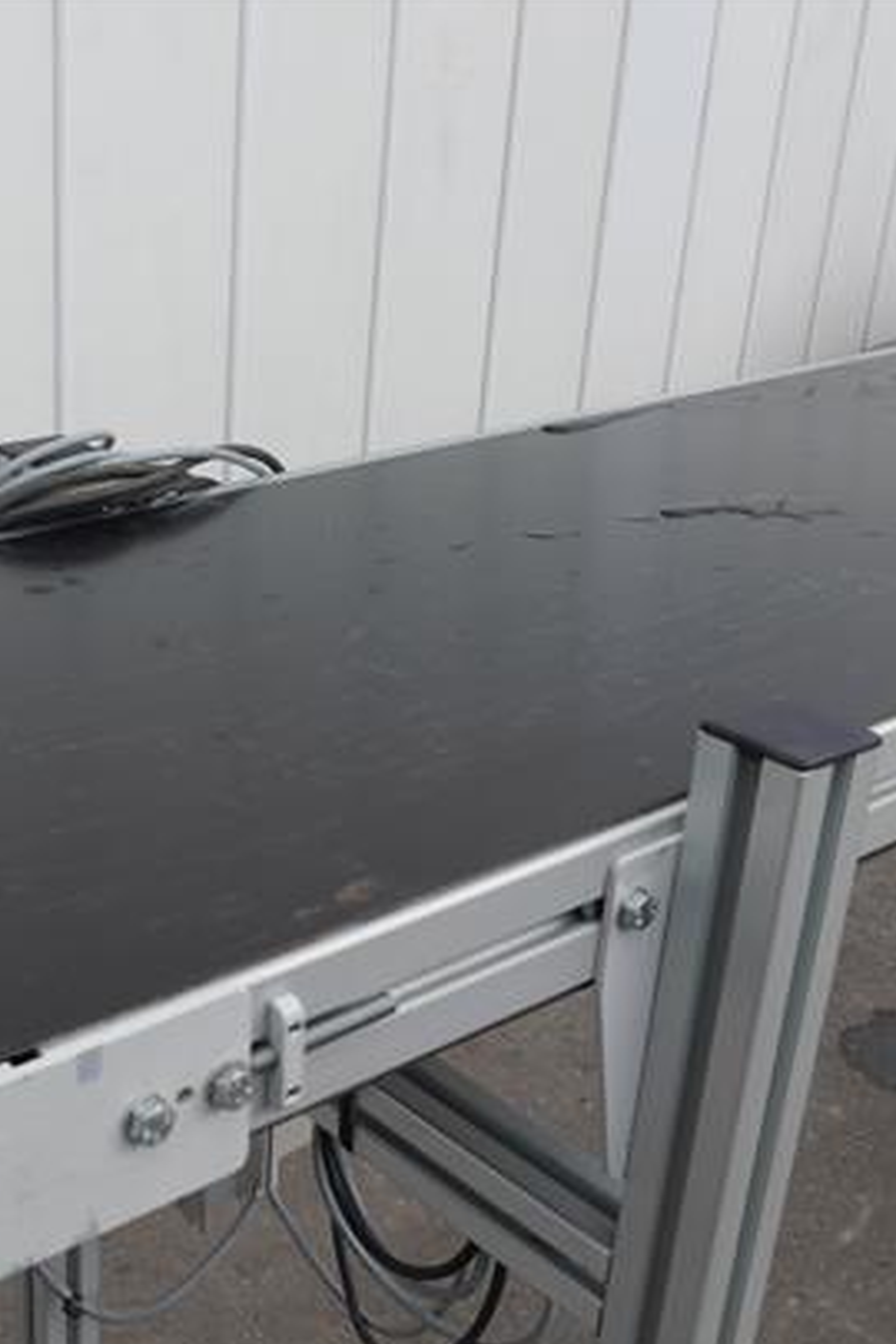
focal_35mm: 46
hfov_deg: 28.2
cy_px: 780
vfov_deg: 42.6
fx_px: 1717
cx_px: 101
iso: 160
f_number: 5.6
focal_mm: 14
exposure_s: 1/320
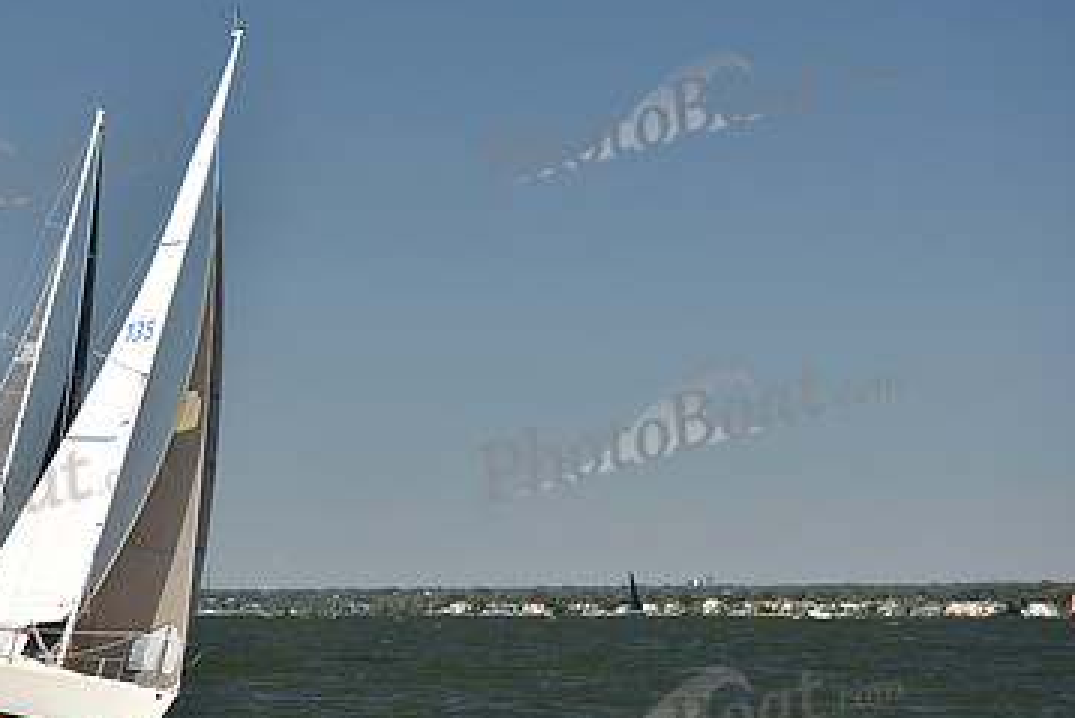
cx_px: 327
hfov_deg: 13.7
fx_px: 4451
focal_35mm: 149
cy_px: 311
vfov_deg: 9.2
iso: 250
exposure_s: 1/1250
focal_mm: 92
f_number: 3.5
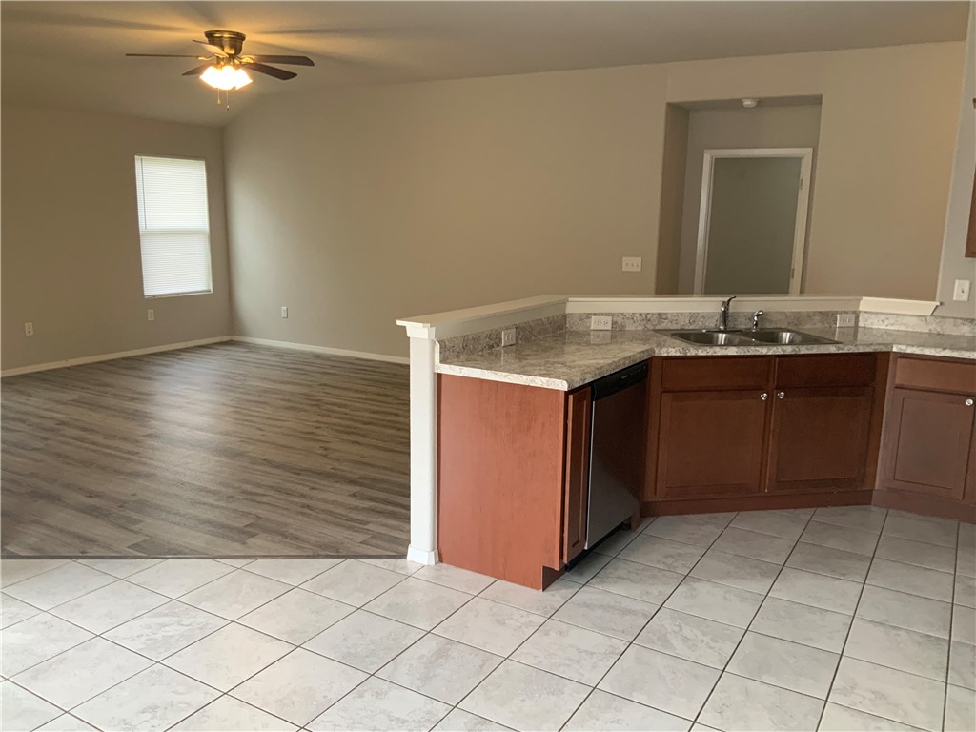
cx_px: 488
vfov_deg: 48.2
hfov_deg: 61.7
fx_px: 818
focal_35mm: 29
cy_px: 366
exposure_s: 1/60
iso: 80
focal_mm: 3
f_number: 1.8
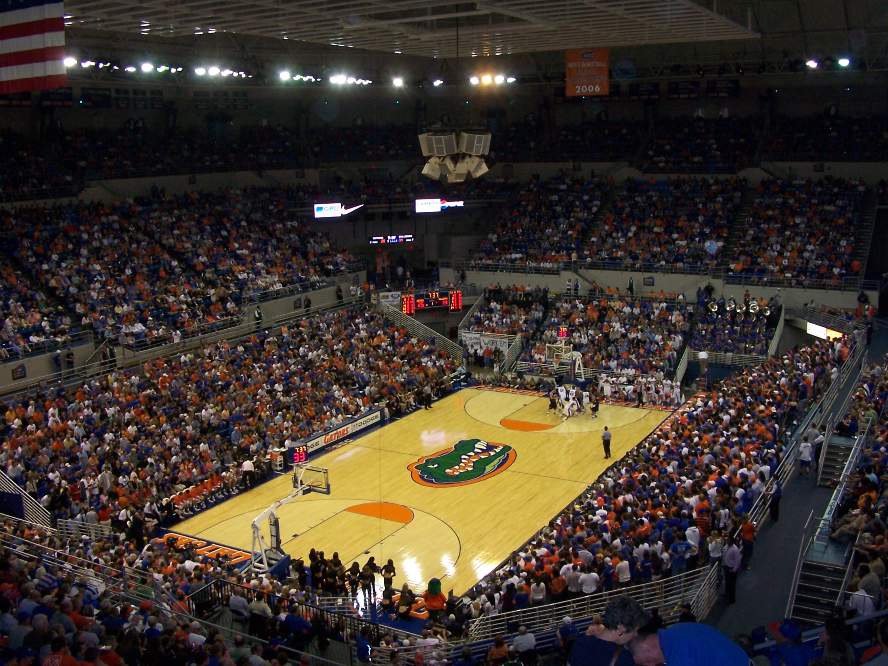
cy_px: 324
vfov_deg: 39.7
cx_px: 448
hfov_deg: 51.4
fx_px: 924
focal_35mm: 36
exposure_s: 1/60
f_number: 2.8
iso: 140
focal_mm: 6
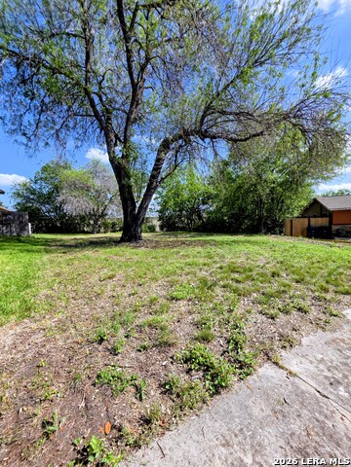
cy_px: 234
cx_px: 176
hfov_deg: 89.9
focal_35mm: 13
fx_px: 176
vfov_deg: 106.2
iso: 40
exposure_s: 1/1606
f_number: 1.9
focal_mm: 2.2
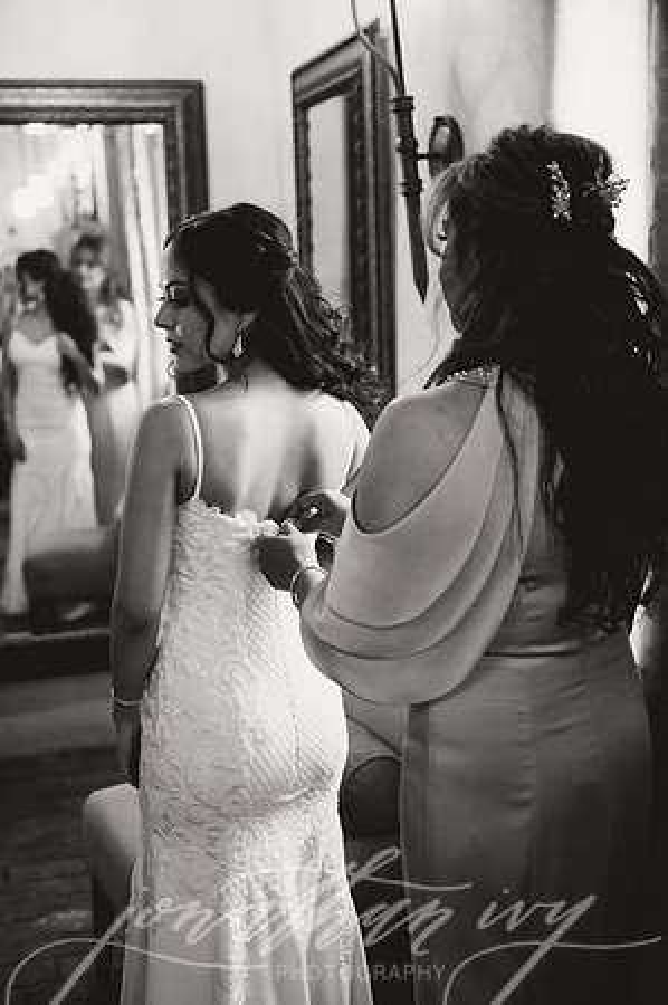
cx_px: 334
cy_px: 502
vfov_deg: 42.8
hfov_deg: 29.2
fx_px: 1283
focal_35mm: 46
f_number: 2.8
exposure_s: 1/400
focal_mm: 46
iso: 2500
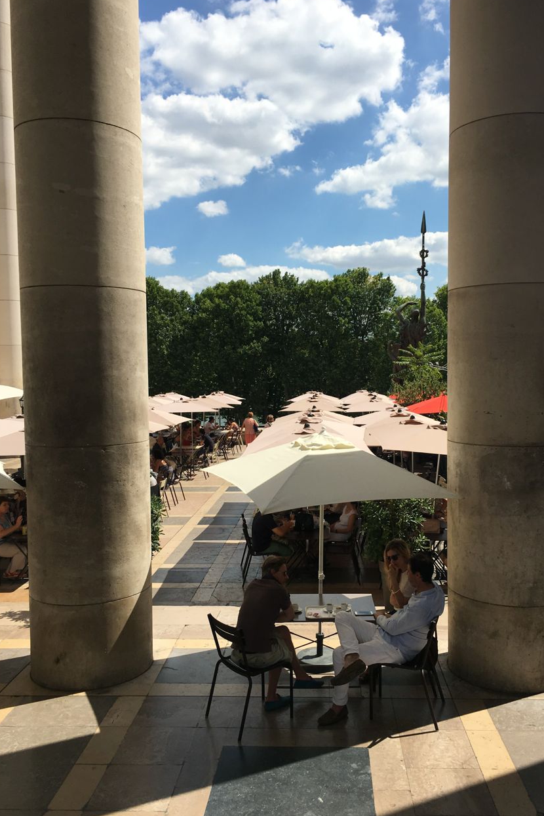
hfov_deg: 42.2
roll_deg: +0.0
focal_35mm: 31
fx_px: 703
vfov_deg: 60.3
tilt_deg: -2.8
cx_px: 305
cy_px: 410
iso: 25
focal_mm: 4.15
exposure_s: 1/2198
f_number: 2.2
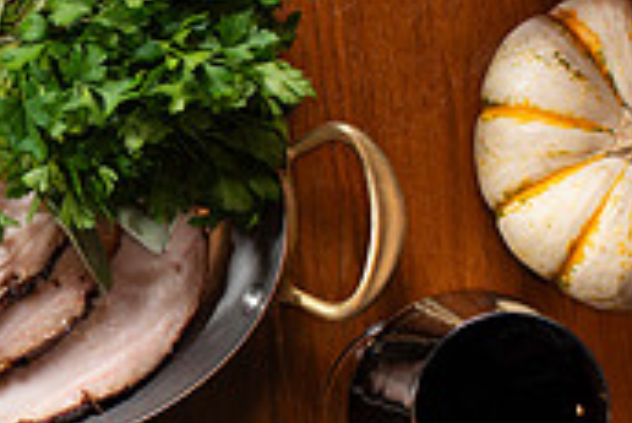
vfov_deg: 7.0
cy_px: 259
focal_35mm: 196
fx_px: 3444
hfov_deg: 10.3
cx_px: -165
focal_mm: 50
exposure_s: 1/100
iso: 250
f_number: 6.3
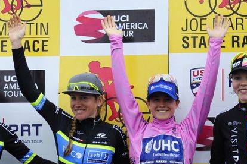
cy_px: 171
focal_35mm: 173
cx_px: 153
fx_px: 1187
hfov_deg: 11.9
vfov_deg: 7.9
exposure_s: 1/250
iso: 200
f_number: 2.8
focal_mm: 70
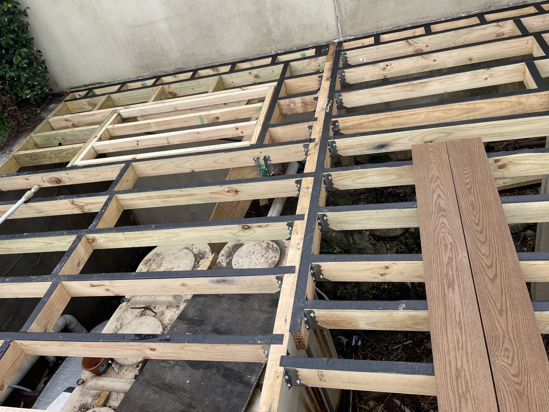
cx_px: 247
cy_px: 186
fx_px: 476
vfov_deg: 46.7
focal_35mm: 30
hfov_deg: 59.8
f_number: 1.6
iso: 32
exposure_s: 1/1531
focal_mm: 4.2
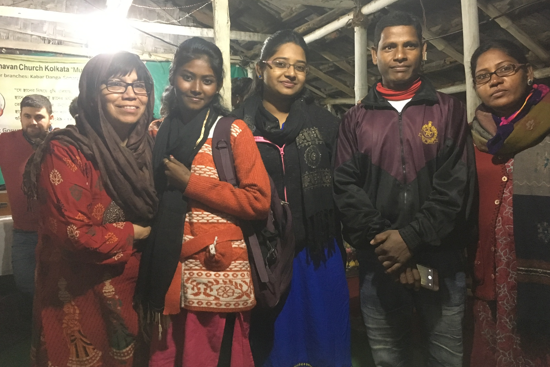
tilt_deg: -1.6
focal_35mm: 31
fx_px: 474
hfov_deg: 60.3
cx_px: 282
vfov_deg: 42.2
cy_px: 160
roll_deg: +2.3
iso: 320
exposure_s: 1/17
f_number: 2.2
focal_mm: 4.15
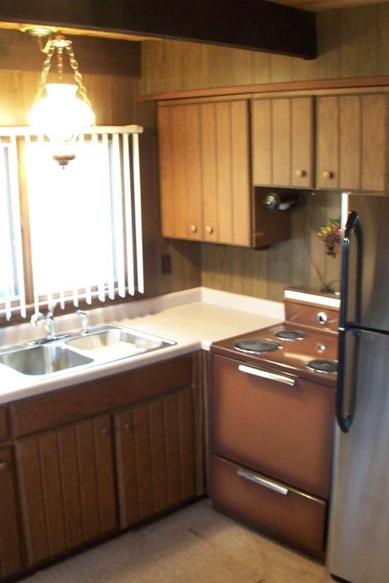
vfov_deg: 37.5
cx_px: 204
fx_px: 859
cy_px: 292
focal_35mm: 53
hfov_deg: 25.5
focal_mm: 6.3
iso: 140
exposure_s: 1/2
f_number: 2.8
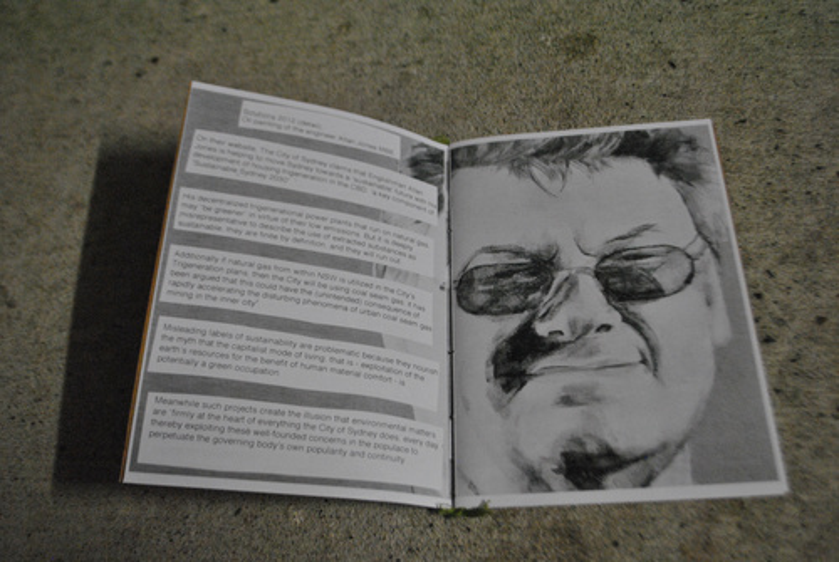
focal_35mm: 39
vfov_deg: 34.3
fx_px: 910
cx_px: 420
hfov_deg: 49.5
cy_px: 281
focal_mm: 26
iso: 1600
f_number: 4.2
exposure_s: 1/25
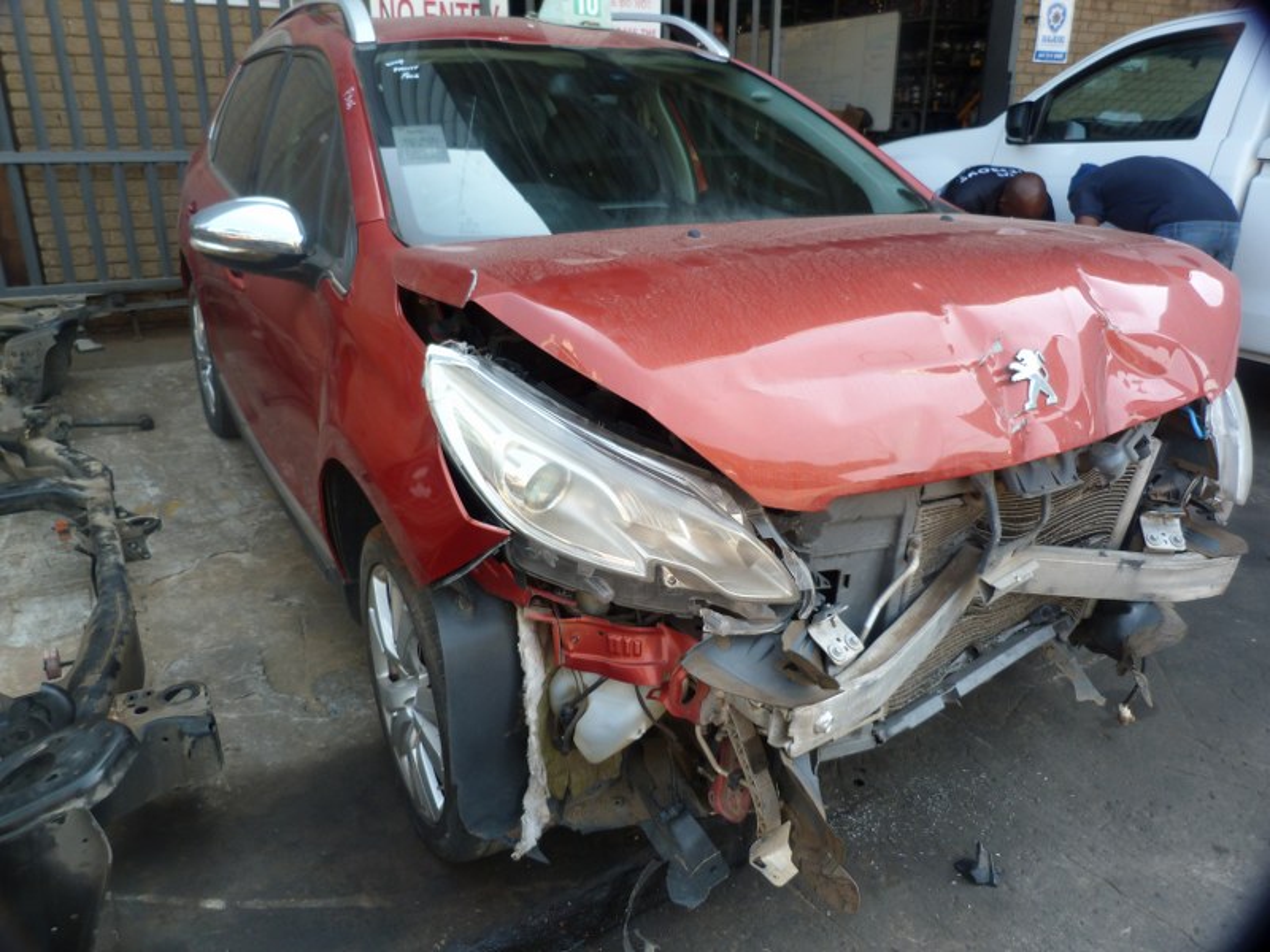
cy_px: 476
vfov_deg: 54.9
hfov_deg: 69.4
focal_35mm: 25
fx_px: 917
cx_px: 635
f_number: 2.8
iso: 80
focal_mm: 4.5
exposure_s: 1/80
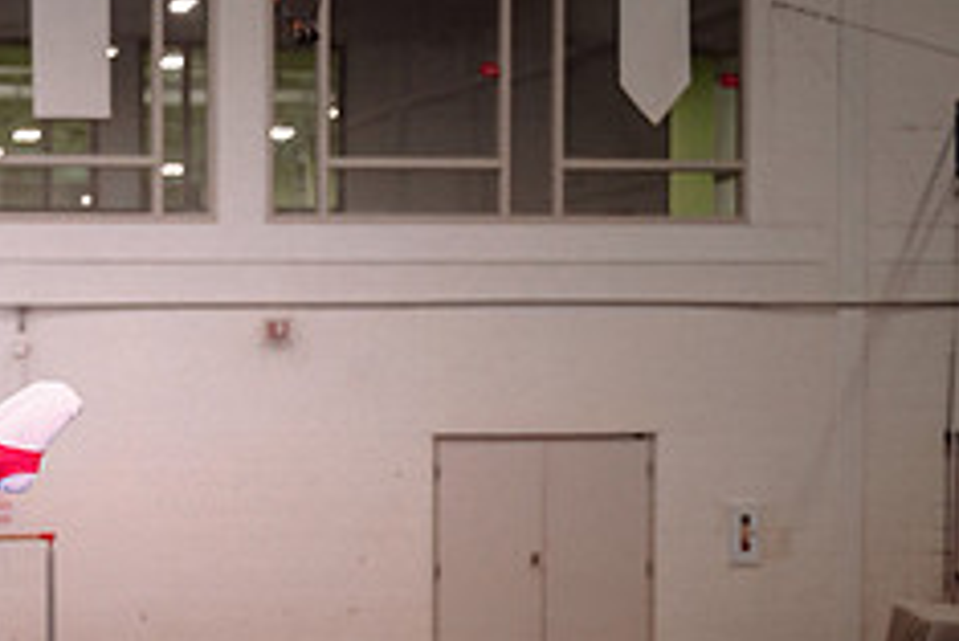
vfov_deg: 12.6
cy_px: 564
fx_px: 2879
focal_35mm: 108
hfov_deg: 18.3
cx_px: -39
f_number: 2.8
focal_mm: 40
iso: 1600
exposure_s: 1/800
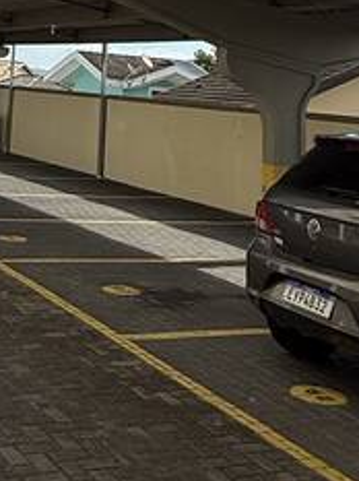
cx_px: 23
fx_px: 901
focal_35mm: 65
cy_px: -151
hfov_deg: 21.9
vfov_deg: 25.5
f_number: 2.2
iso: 50
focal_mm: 2.22
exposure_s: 1/2165
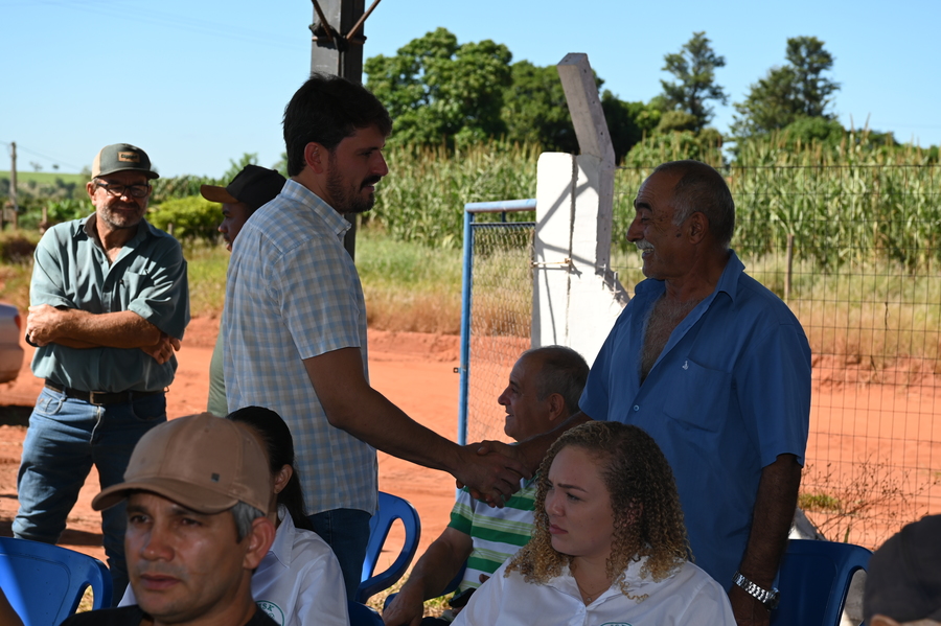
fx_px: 1829
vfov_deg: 19.4
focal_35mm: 70
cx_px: 470
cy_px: 313
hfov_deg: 28.9
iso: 100
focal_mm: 70
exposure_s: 1/200
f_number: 8
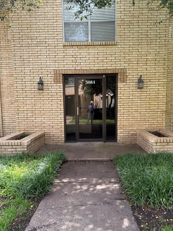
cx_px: 90
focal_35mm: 27
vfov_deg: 65.3
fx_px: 180
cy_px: 124
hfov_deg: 51.3
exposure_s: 1/317
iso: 80
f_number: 1.78
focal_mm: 6.76
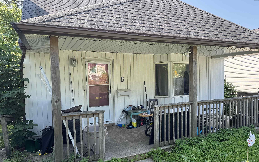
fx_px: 184
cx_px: 132
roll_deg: +1.4
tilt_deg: -4.1
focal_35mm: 26
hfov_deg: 70.4
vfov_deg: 47.5
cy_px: 92
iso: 80
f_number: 1.78
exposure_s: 1/539
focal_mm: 6.76
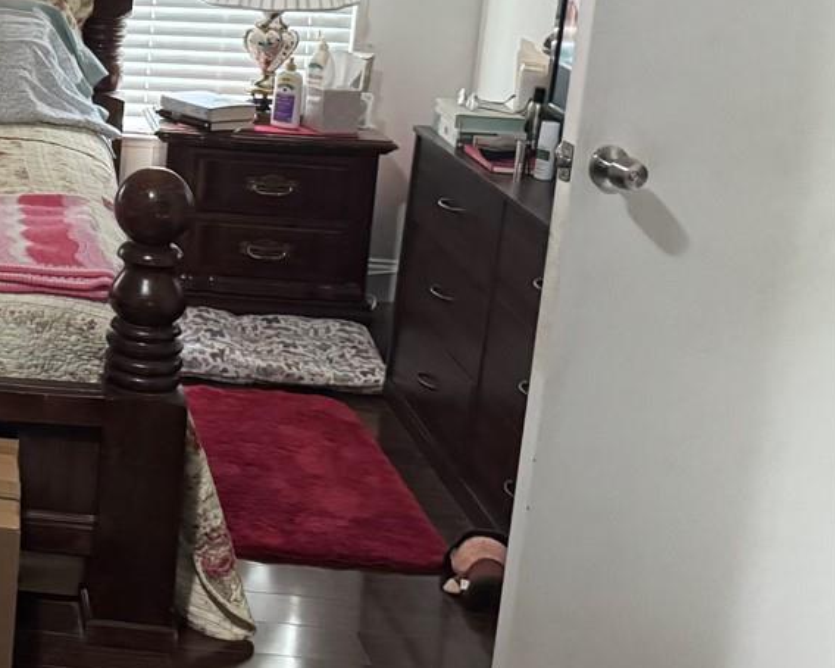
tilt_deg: -11.9
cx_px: -334
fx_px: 1630
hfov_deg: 24.1
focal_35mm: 66
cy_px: 100
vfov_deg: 22.7
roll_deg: -1.6
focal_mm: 6.76
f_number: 1.78
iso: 800
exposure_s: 1/60
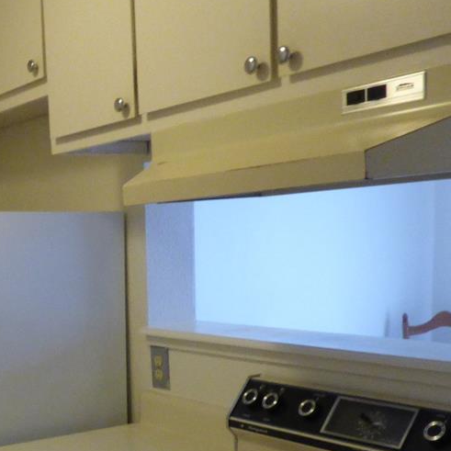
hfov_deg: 30.4
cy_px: 371
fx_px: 796
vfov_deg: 30.7
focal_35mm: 54
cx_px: 52
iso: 400
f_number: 5
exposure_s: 1/15
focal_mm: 3.58
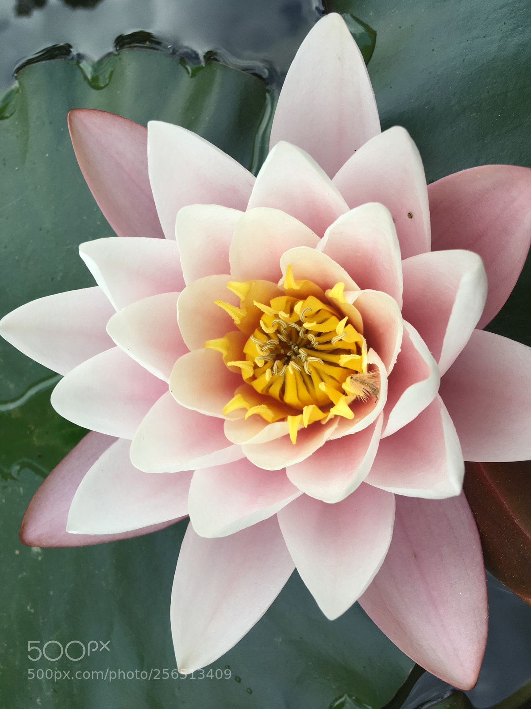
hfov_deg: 48.2
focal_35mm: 29
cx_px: 266
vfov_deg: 61.7
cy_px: 354
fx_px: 593
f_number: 2.2
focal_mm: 4.15
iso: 25
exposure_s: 1/125
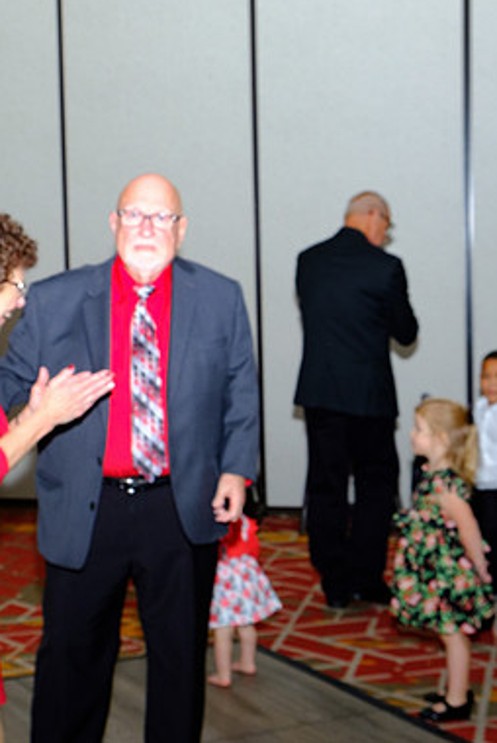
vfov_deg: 32.9
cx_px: 106
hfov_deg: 22.0
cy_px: 367
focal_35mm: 61
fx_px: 1261
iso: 1600
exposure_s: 1/160
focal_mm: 26.5
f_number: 7.1
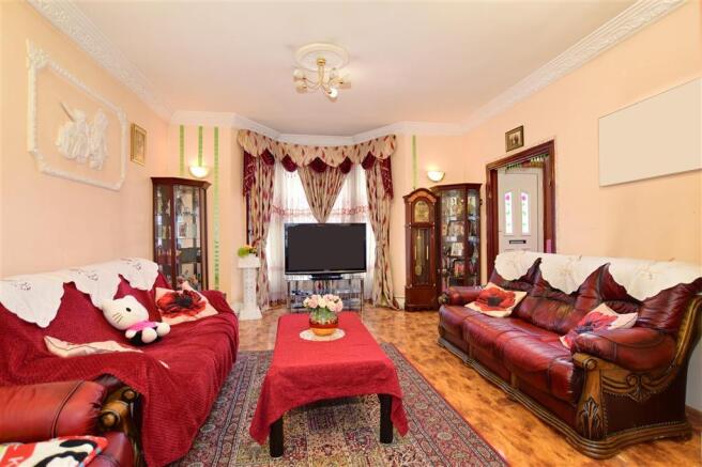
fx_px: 336
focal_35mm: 17
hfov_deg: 92.5
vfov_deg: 69.6
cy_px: 234
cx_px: 351
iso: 500
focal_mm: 11.5
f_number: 3.5
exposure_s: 1/6
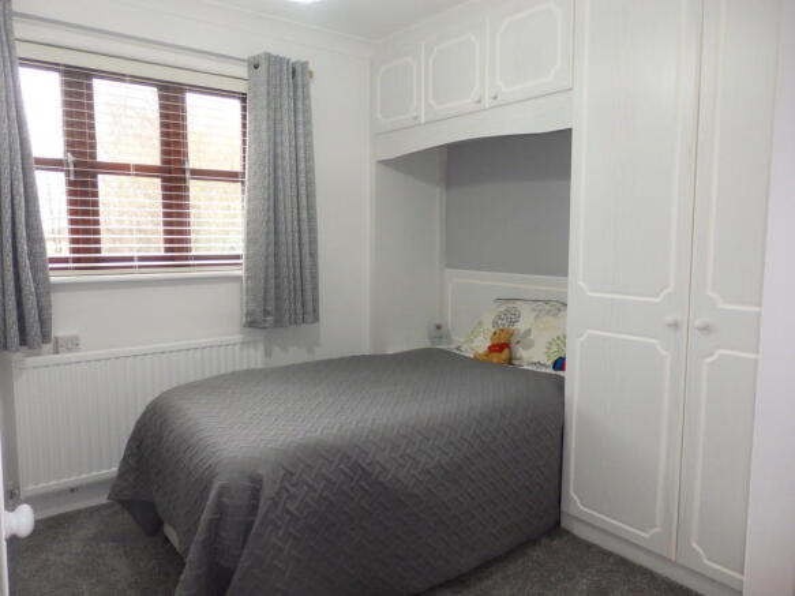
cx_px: 398
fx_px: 574
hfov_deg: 69.4
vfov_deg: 54.9
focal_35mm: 25
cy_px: 298
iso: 400
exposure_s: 1/30
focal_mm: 4.5
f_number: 3
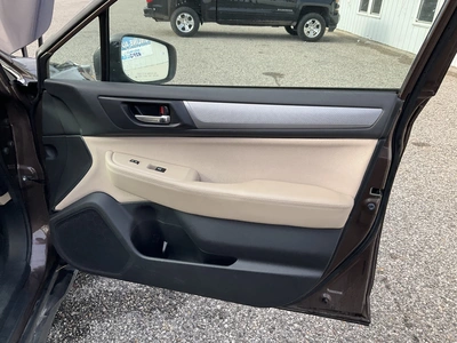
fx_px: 383
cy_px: 172
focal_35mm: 29
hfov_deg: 61.7
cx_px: 228
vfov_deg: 48.2
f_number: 1.8
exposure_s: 1/400
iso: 25
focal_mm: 3
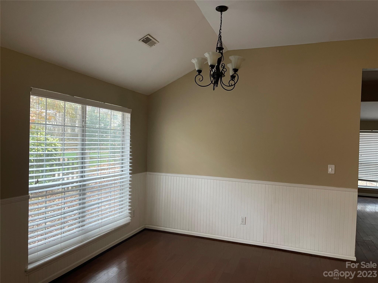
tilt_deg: -1.6
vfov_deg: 54.9
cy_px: 142
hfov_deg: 69.4
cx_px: 189
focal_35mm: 25
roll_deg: -1.9
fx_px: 273
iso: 160
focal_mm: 5.1
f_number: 1.6
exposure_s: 1/60
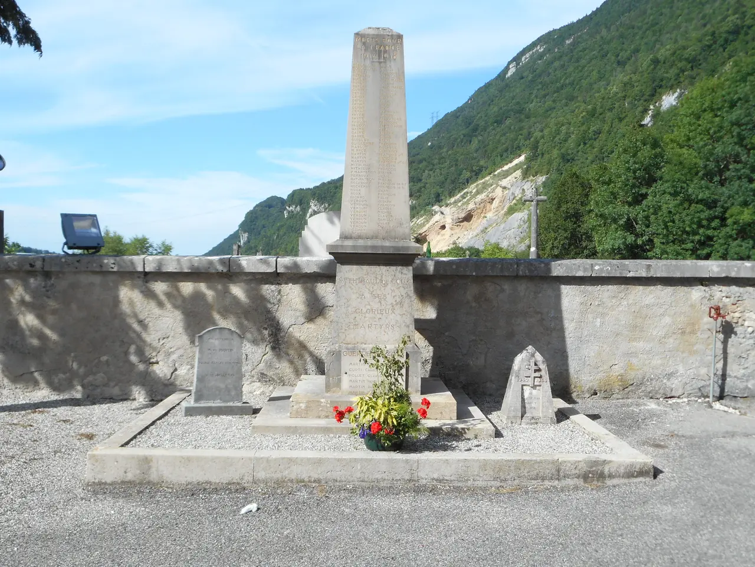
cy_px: 284
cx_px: 378
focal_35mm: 34
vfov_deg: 41.8
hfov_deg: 54.0
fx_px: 742
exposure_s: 1/320
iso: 80
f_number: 4.2
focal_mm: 6
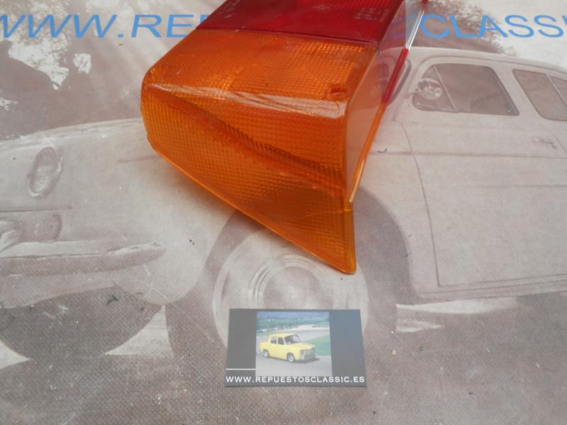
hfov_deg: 67.3
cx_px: 284
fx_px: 426
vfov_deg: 53.1
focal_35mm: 26
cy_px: 212
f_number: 3.5
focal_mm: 4.6
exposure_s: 1/30
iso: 100
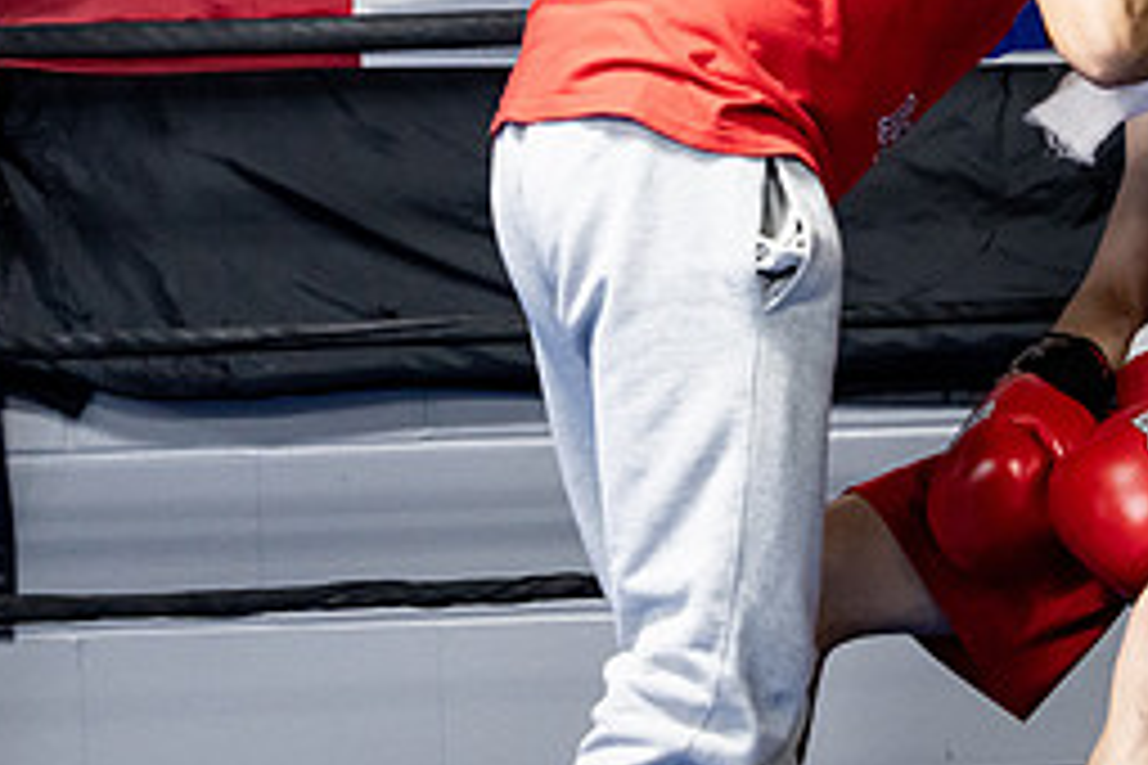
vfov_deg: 8.6
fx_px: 5070
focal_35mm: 159
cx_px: 1202
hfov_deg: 12.7
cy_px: 164
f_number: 2.8
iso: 8000
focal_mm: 70
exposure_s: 1/1000
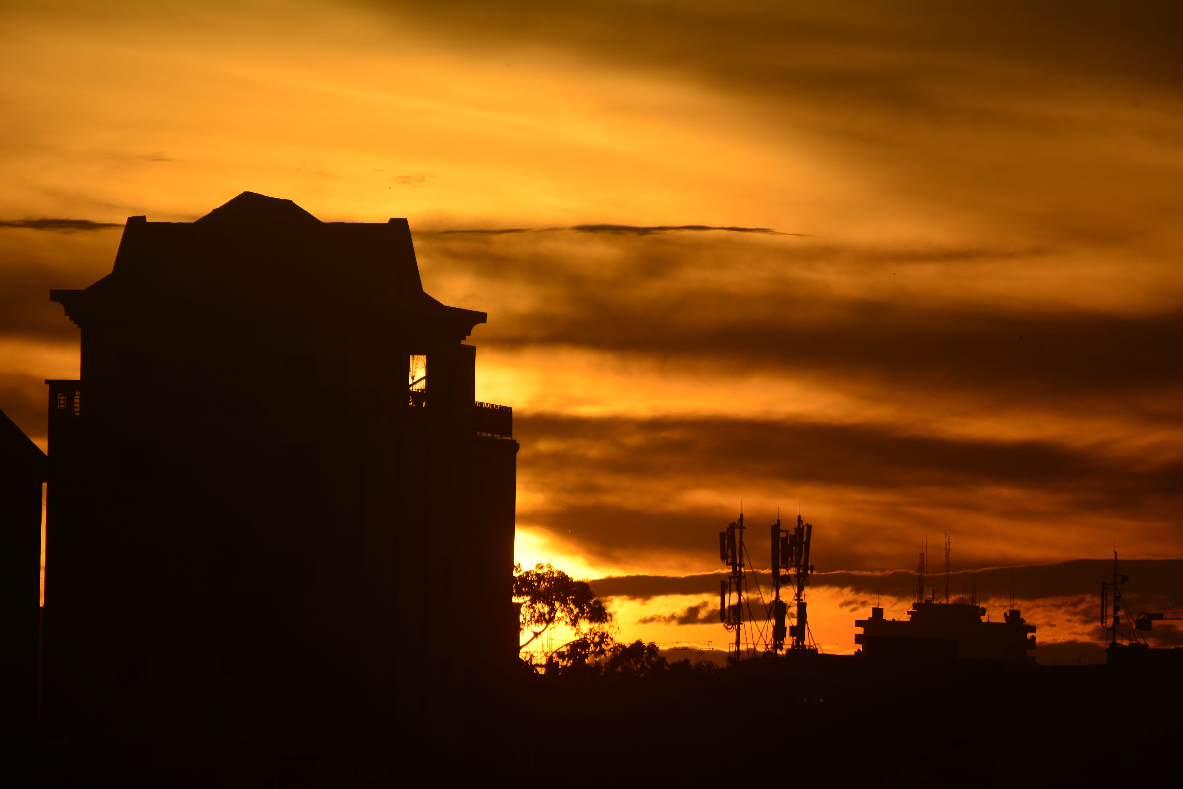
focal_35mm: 451
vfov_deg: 3.0
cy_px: 395
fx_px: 14819
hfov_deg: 4.6
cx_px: 591
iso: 100
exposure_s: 1/2000
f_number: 5.6
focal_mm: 300
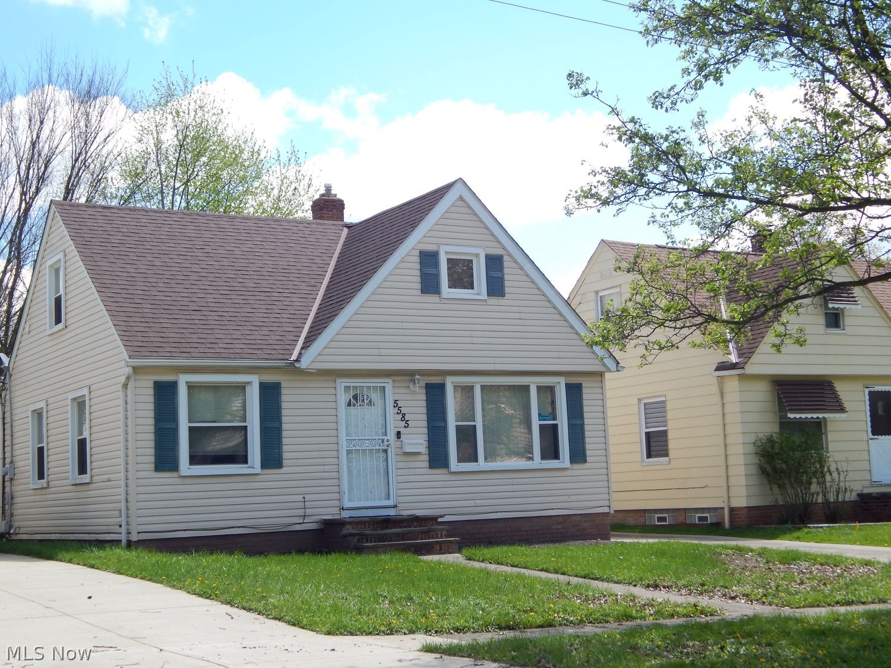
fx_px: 1416
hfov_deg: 34.9
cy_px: 334
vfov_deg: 26.6
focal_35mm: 55
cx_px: 446
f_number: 3.8
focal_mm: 9.7
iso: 125
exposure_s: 1/500
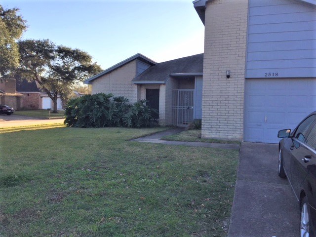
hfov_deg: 61.7
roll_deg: -3.6
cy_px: 118
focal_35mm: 29
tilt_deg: -0.4
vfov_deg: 48.2
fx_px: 265
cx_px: 158
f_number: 2.2
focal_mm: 4.15
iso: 32
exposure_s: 1/898
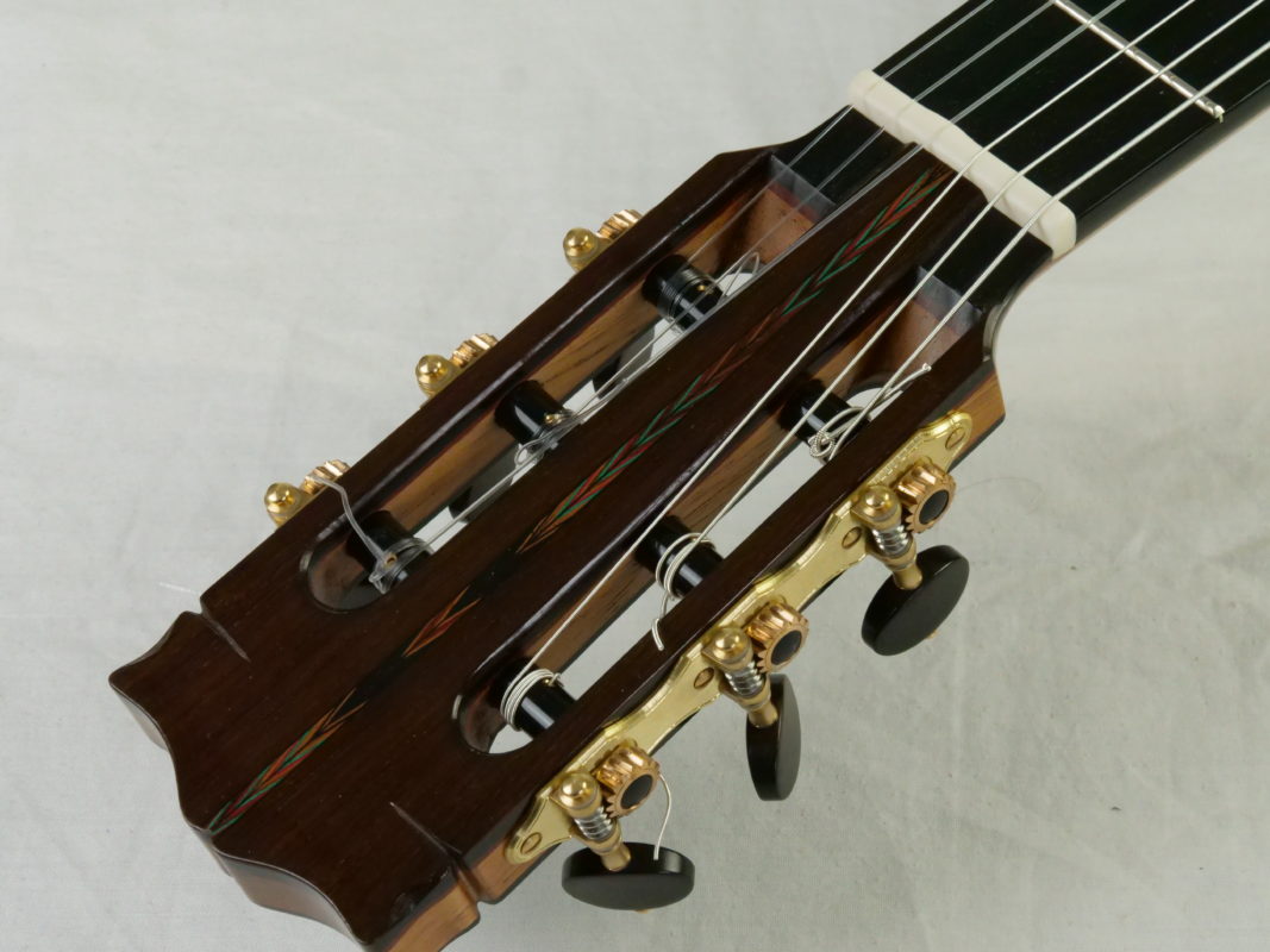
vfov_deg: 13.7
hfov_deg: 18.2
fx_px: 3962
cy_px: 476
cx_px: 635
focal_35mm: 108
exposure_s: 1/100
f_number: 14
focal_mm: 54
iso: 3200
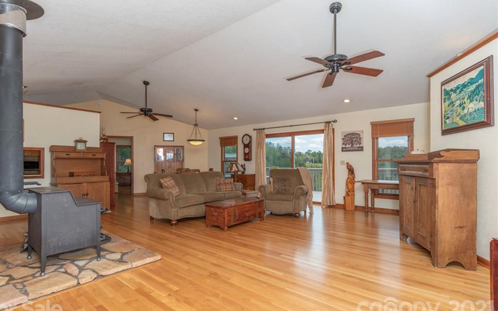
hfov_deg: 91.1
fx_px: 244
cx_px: 240
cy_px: 159
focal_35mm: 18
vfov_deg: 65.0
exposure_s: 1/160
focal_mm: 17
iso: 400
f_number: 7.1
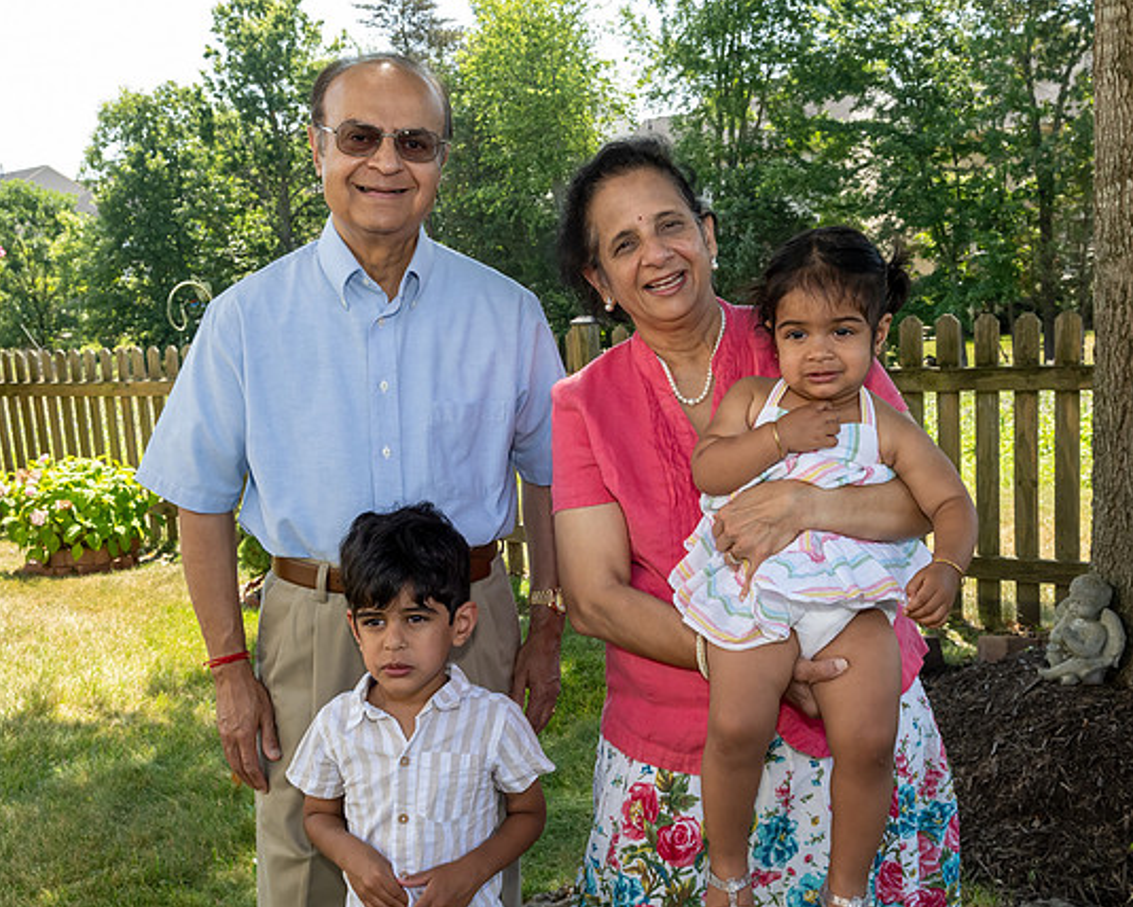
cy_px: 457
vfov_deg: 37.3
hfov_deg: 45.8
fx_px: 1341
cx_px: 568
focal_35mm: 40
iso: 640
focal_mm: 22
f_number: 8
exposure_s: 1/250
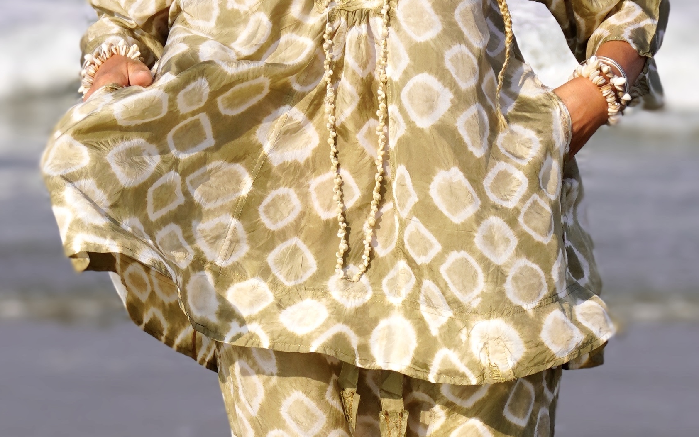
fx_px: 1505
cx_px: 346
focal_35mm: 79
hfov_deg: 26.1
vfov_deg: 16.1
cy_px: -30
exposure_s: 1/800
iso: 100
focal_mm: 34
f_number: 5.6
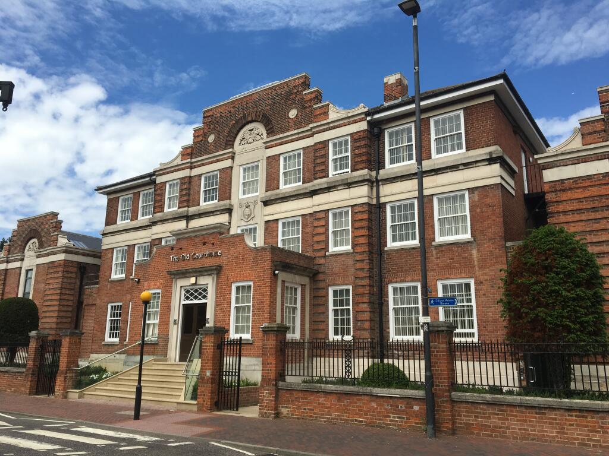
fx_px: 510
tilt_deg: +13.7
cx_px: 304
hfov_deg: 61.7
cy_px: 228
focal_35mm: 29
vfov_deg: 48.2
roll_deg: -0.6
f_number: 2.2
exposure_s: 1/1789
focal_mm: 4.15
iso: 25
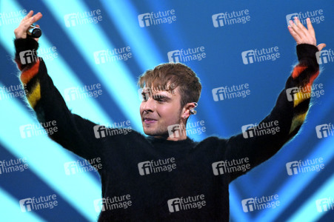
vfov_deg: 2.7
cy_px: 111
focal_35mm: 500
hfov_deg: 4.1
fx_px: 4635
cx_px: 167
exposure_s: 1/400
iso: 8000
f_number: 5.6
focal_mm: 500
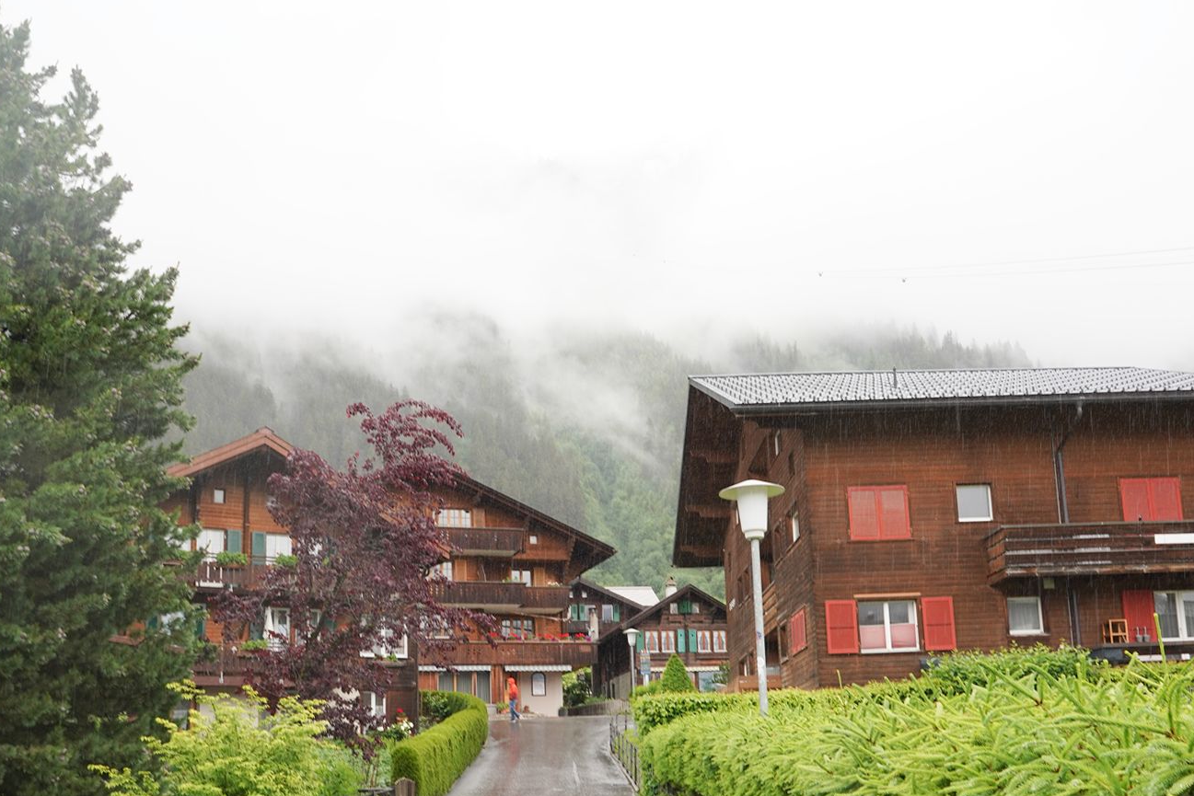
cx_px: 602
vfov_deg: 35.3
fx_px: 1227
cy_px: 575
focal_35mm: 37
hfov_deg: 51.9
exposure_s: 1/100
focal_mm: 24
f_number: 8
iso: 400
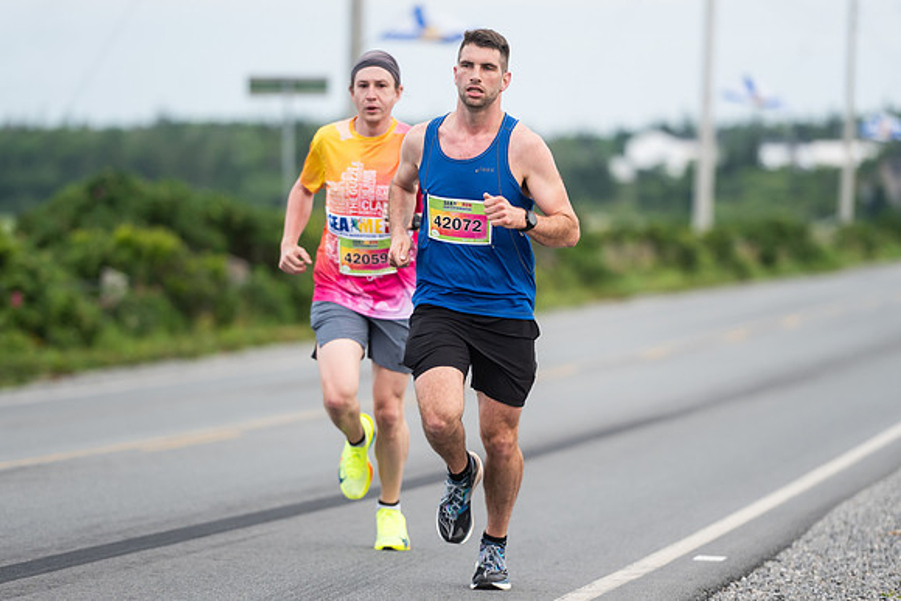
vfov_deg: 5.7
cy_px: 309
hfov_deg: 8.5
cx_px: 450
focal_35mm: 243
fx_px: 6071
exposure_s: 1/800
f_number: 4
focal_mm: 200
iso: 500
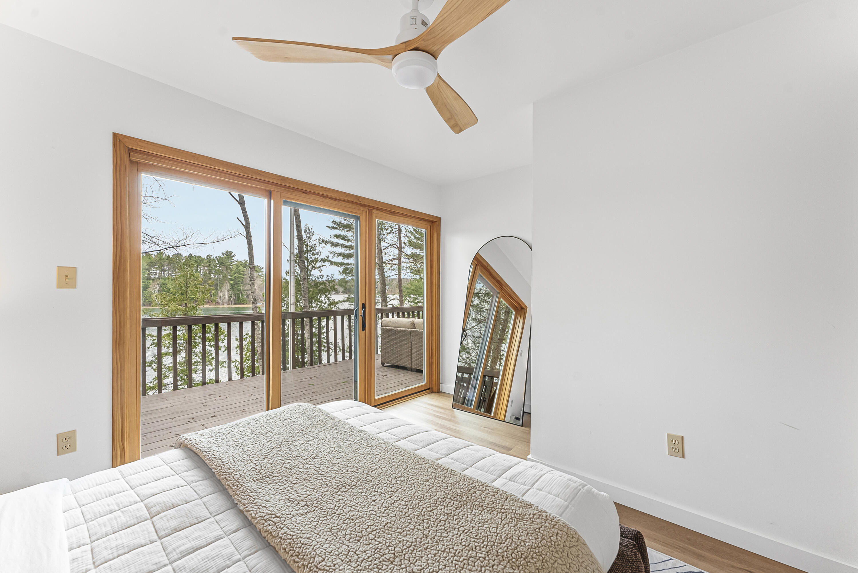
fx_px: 334
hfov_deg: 104.2
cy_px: 286
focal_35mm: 14
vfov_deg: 81.3
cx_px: 429
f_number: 9
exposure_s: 1/60
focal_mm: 14
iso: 1600
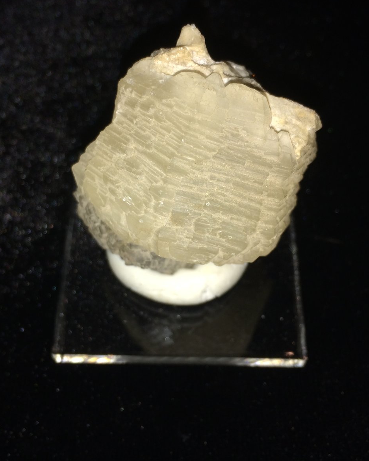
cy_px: 225
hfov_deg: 37.3
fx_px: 546
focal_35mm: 40
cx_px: 169
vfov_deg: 45.8
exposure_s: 1/221
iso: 32
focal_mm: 4.12
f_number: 2.2
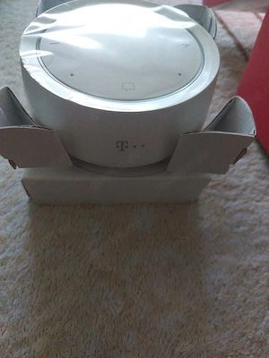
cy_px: 179
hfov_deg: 56.8
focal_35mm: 24
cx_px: 134
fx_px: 249
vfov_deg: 71.6
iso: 400
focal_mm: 5.23
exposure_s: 1/33
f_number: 1.8
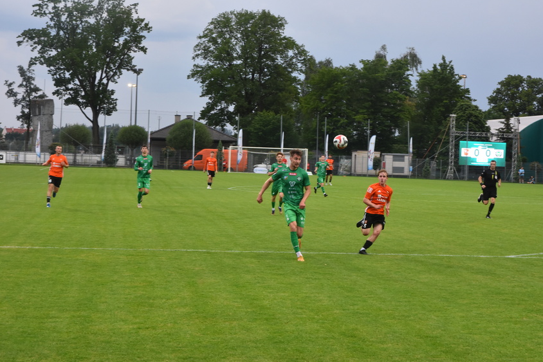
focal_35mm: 76
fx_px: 1146
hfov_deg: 26.6
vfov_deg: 18.0
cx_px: 274
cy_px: 180
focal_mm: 50
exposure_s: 1/250
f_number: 8
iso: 1000
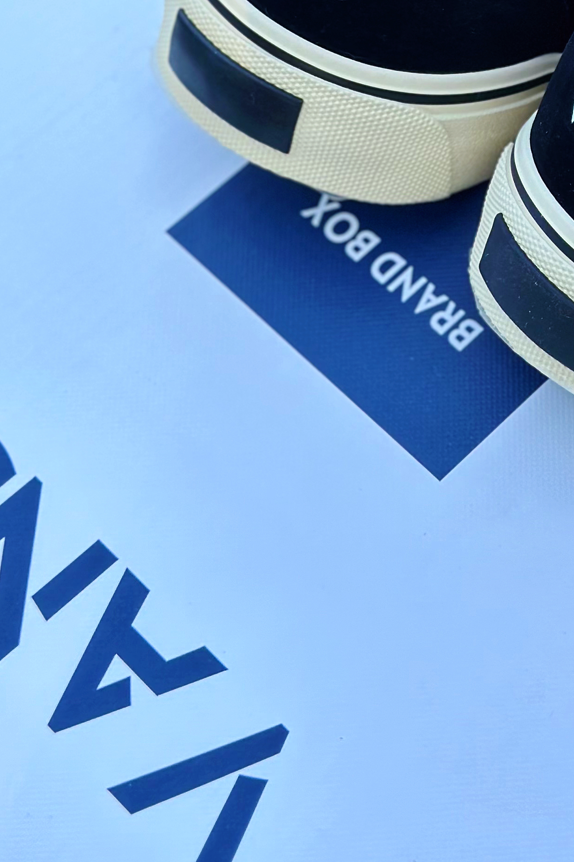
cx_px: 659
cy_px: 56
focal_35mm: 109
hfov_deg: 12.3
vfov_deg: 18.4
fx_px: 2607
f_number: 1.78
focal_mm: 6.86
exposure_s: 1/604
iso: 80
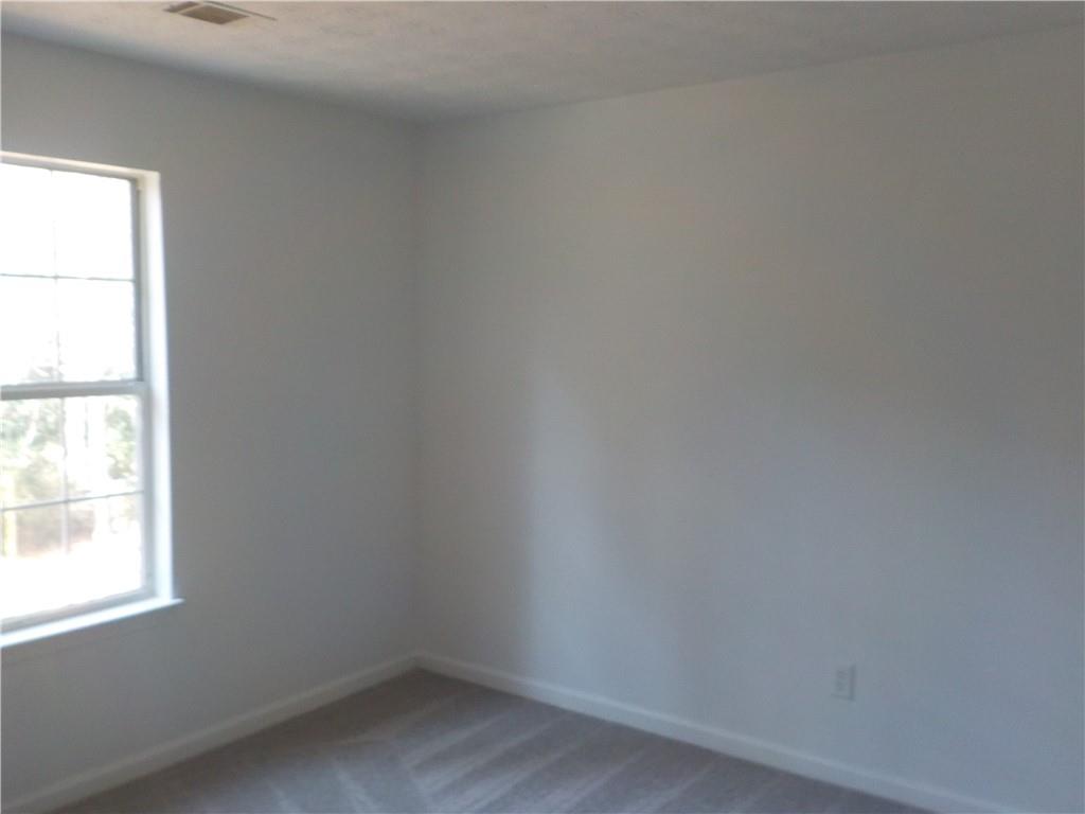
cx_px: 542
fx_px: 940
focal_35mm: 30
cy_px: 407
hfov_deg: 60.0
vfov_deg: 46.8
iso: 220
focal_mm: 4.1
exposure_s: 1/30
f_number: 3.3
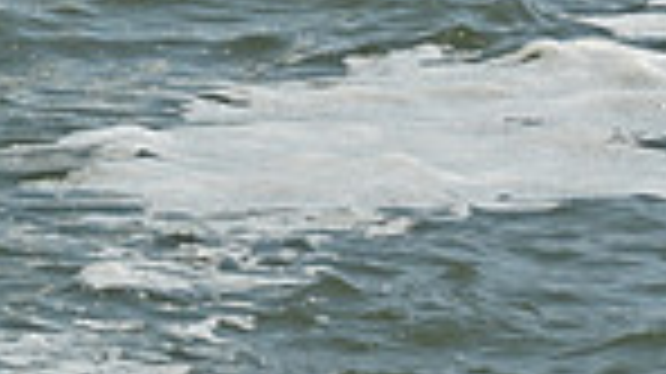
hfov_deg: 5.8
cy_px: -843
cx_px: -191
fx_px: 6529
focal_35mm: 370
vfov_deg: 3.2
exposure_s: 1/1250
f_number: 10
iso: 320
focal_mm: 90
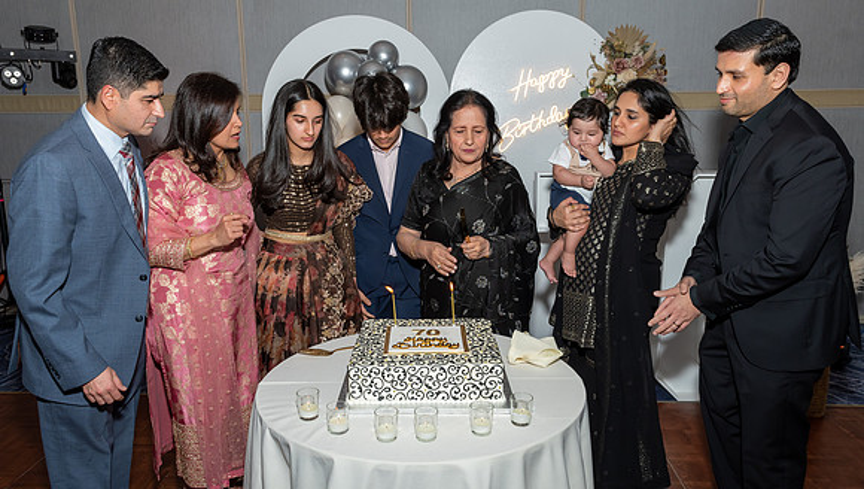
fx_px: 625
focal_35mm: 27
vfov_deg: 42.7
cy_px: 249
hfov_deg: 69.3
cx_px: 431
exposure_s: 1/250
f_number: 6.3
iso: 400
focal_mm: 17
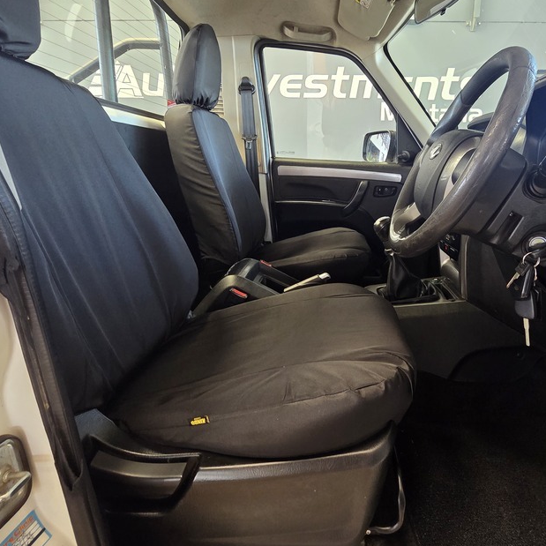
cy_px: 251
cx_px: 337
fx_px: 339
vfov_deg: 77.5
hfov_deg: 76.5
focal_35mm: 19
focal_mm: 2.2
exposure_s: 1/50
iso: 320
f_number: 2.2
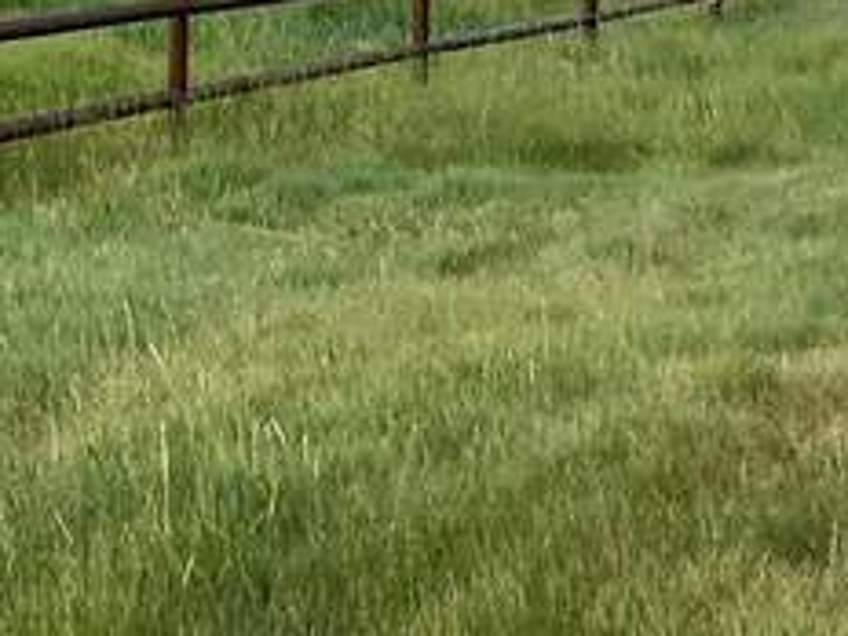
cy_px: -241
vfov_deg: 9.1
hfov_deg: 11.9
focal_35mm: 160
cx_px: -362
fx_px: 3920
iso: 25
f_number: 2.2
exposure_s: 1/610
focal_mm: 4.15
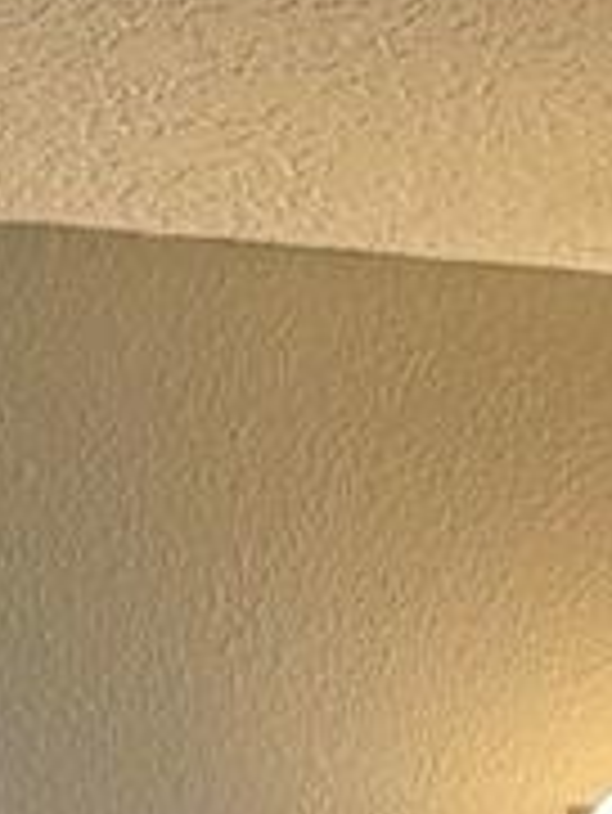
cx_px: 846
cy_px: 2653
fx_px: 3744
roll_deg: -0.4
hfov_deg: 9.2
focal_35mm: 159
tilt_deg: -9.5
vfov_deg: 9.2
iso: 100
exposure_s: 1/120
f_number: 1.78
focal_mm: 6.76
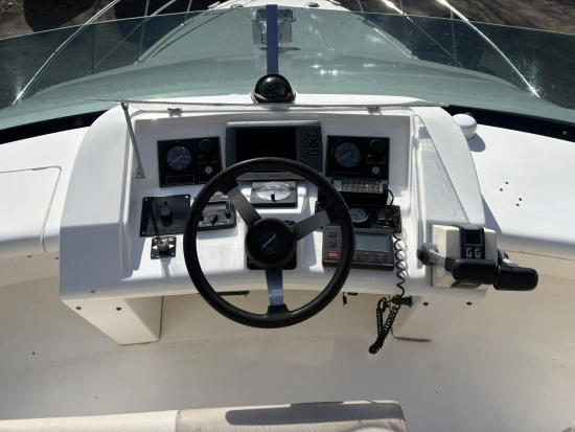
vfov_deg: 53.1
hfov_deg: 67.3
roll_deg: +0.1
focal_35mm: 26
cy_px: 216
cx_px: 288
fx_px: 432
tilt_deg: -41.9
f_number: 1.6
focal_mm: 5.96
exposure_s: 1/5348
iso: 50
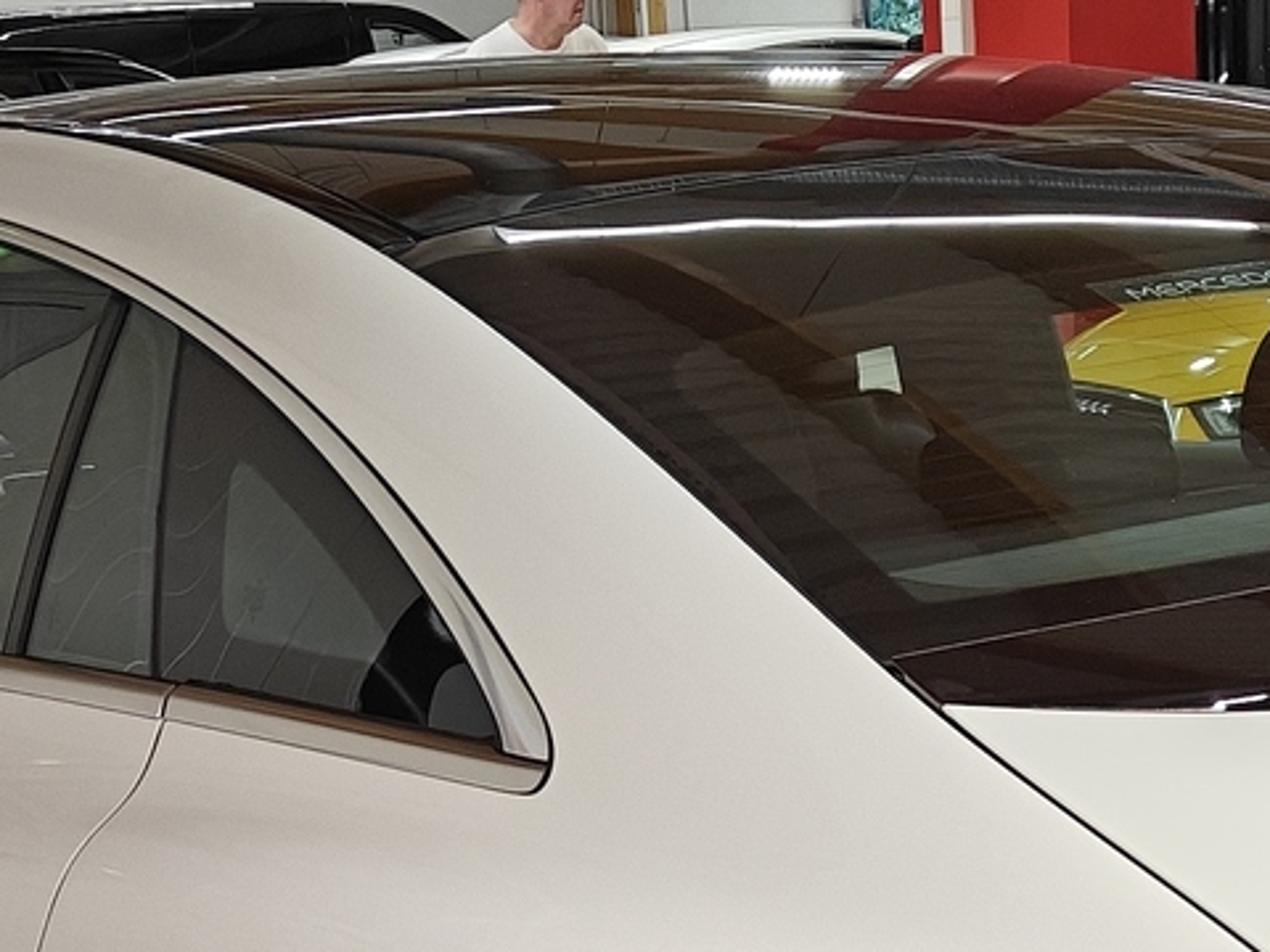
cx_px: 934
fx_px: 3302
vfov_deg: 15.5
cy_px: 1301
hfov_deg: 21.6
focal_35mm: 90
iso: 80
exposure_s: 1/100
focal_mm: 5.59
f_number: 1.8
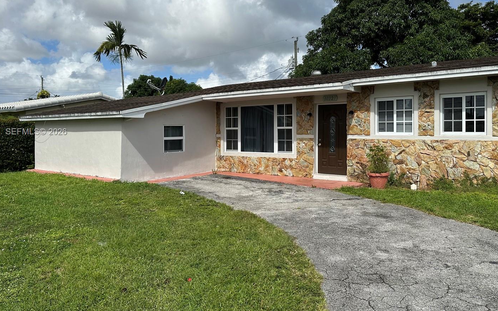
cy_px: 132
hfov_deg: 64.6
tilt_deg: -0.1
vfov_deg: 43.0
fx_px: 394
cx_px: 240
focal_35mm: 29
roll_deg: -0.5
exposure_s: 1/7042
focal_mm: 6.86
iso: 80
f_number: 1.78
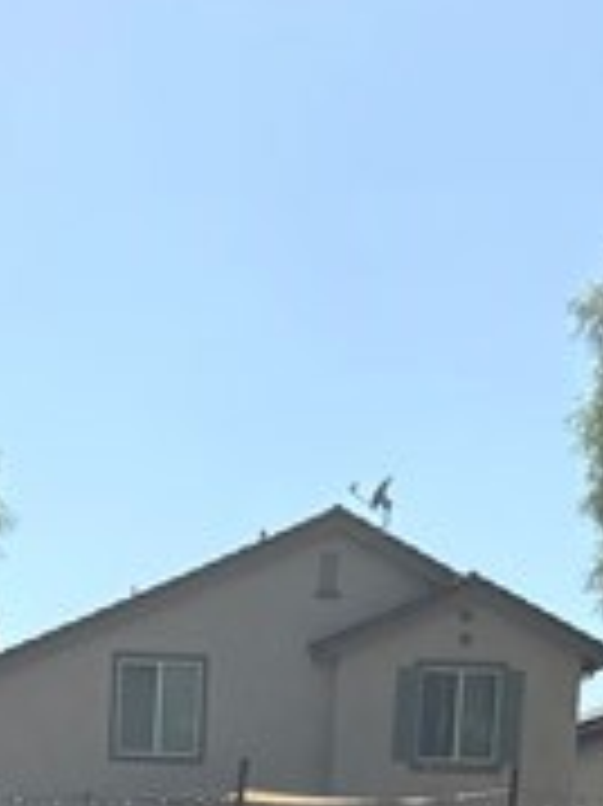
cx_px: -518
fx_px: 3465
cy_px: 2067
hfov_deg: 9.4
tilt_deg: -12.0
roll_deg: -0.4
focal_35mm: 149
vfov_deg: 10.8
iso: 50
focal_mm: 5.96
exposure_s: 1/2865
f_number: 1.6
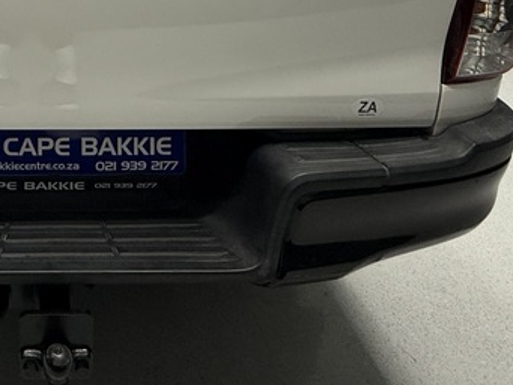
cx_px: 27
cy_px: -38
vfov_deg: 30.7
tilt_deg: -13.1
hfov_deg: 40.5
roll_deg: -0.2
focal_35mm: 42
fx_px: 623
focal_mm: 2.22
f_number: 2.2
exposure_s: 1/100
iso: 250
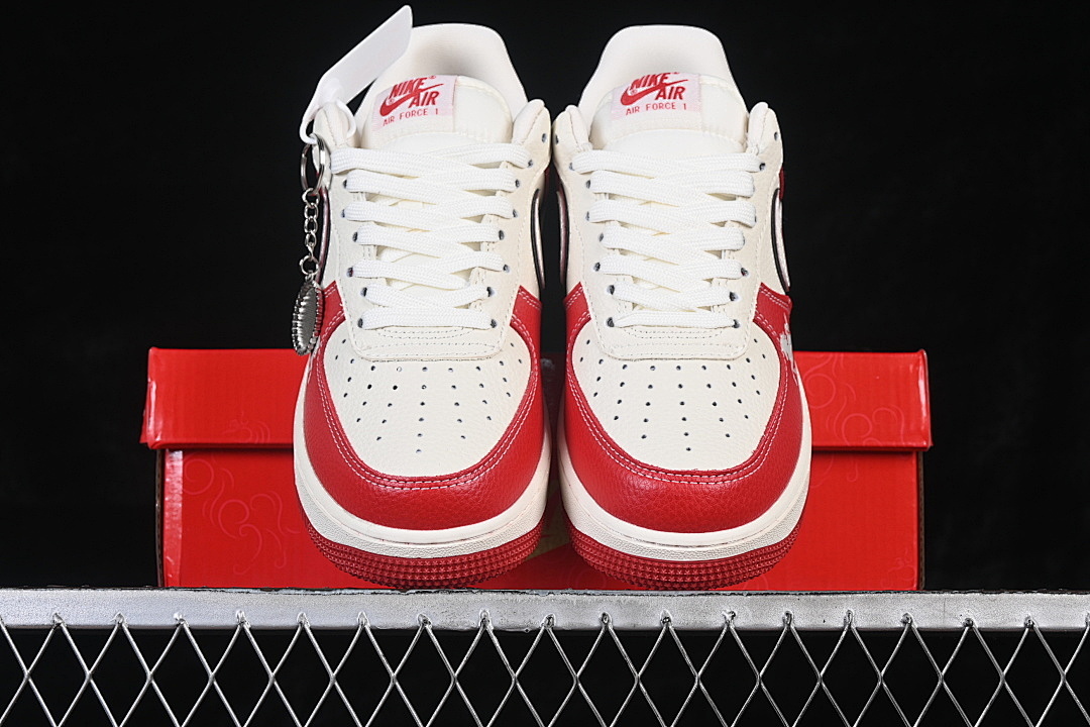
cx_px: 545
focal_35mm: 75
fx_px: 2271
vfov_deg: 18.2
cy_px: 364
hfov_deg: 27.0
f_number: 8
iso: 160
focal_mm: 50
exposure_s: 1/80
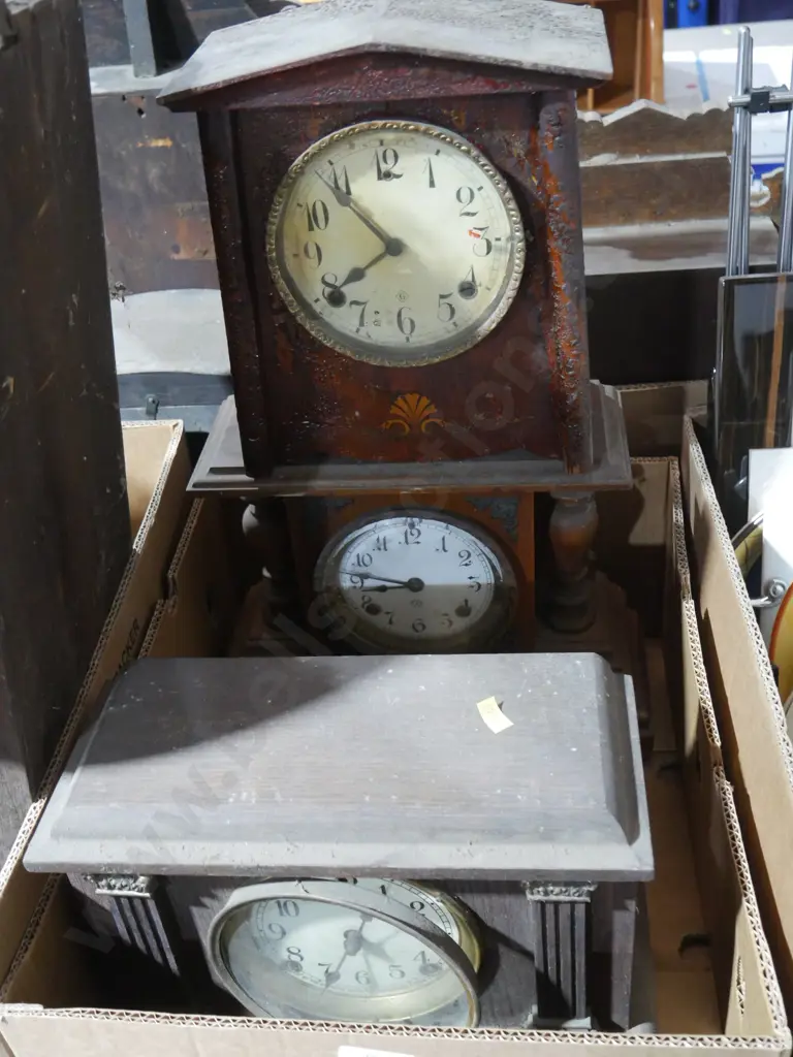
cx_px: 396
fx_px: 1100
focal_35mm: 36
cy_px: 528
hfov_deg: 39.7
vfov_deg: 51.4
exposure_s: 1/50
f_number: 4
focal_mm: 18
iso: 3200
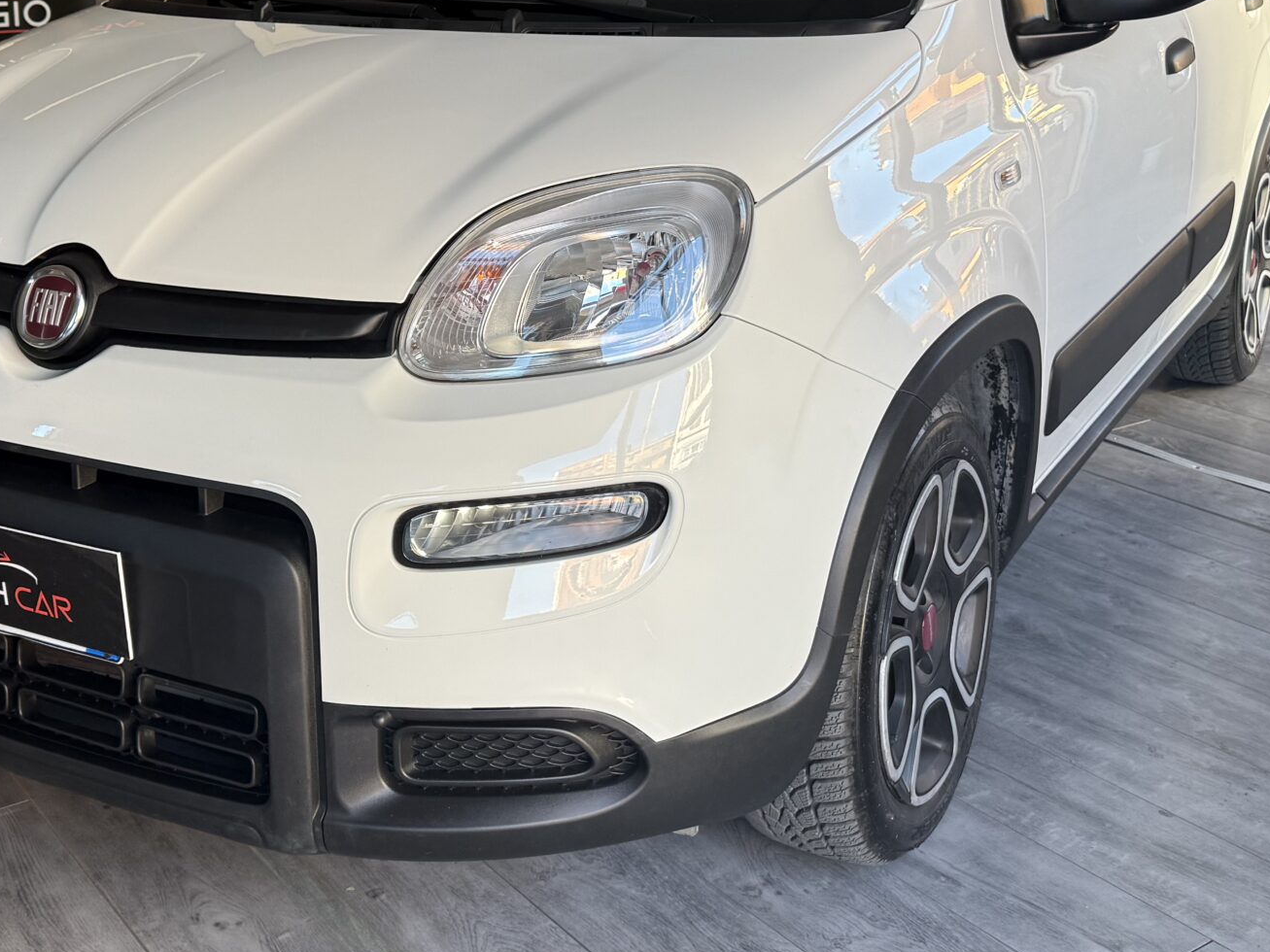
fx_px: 1724
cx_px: 535
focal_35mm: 47
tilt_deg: -12.2
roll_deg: +0.2
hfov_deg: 40.3
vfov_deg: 30.3
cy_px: 234
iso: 64
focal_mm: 6.76
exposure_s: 1/121
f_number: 1.78
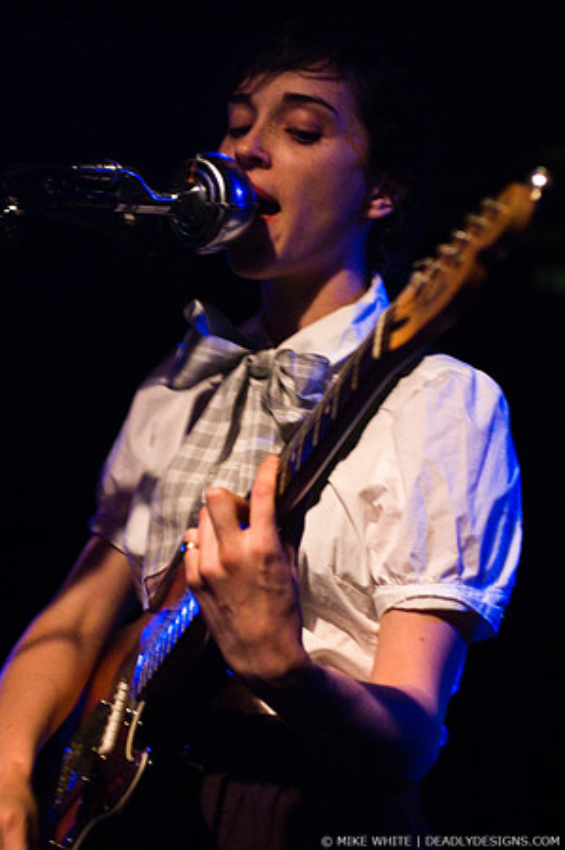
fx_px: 2477
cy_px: 425
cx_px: 282
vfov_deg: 19.5
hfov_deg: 13.0
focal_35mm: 105
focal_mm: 70
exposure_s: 1/40
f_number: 2.8
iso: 800
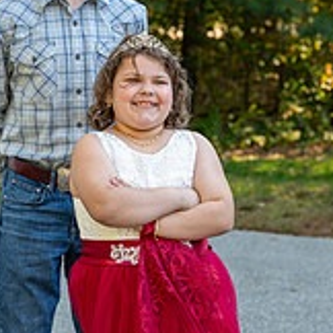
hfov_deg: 10.9
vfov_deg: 10.9
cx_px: 96
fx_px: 1741
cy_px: 140
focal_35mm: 160
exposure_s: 1/200
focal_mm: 68
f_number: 4.5
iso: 640
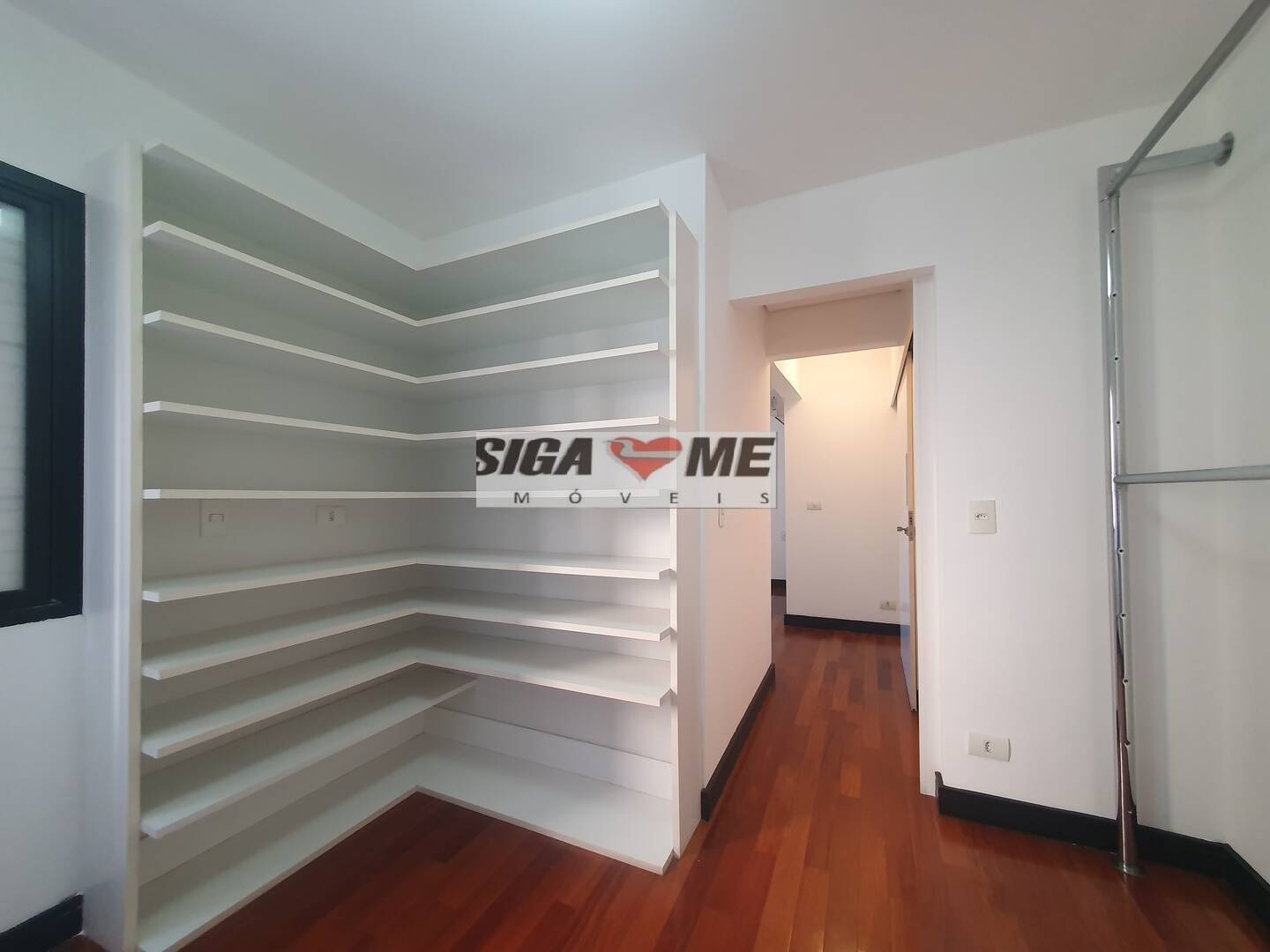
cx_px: 635
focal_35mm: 13
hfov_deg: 106.2
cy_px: 476
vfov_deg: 89.9
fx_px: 477
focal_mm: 1.8
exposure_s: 1/60
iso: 250
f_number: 2.2
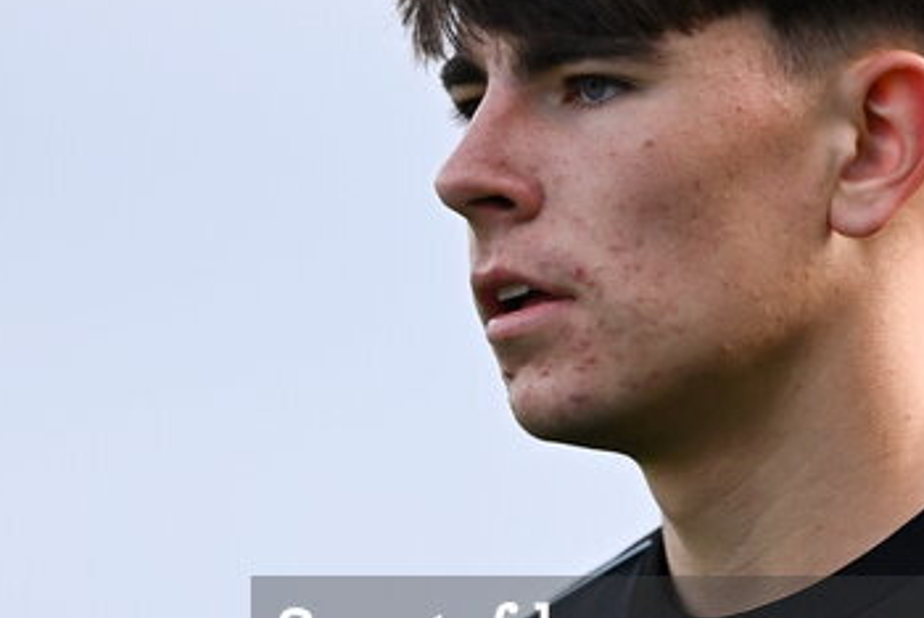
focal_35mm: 1169
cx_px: 383
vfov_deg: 1.2
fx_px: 30028
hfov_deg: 1.8
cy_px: 466
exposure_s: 1/1250
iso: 320
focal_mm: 400
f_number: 2.8
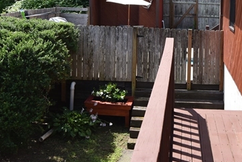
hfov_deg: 32.6
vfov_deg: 22.3
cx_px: 188
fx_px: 403
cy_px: 28
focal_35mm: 60
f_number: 10
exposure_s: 1/400
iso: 400
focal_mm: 21
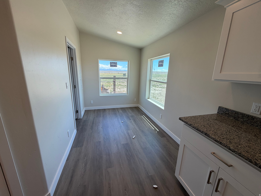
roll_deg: -1.6
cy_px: 98
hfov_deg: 102.1
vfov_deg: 85.7
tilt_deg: -13.6
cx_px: 130
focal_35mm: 14
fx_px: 106
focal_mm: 2.22
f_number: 2.2
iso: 40
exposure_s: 1/141
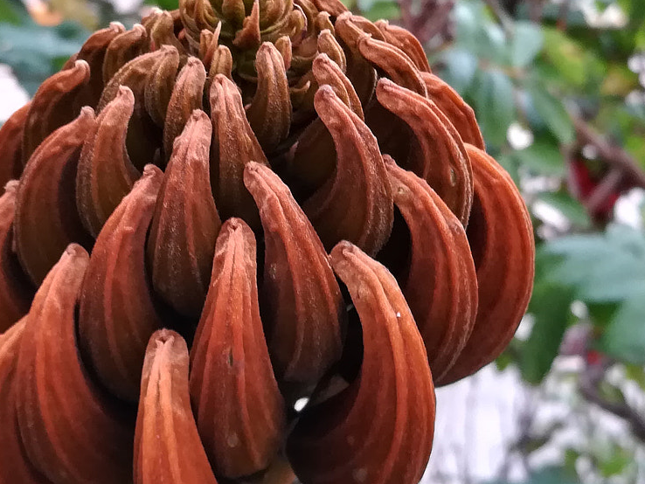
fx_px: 1212
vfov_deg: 22.4
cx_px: 281
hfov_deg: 29.8
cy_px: 128
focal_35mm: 65
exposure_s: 1/33.3
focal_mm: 3.83
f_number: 2.2
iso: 100
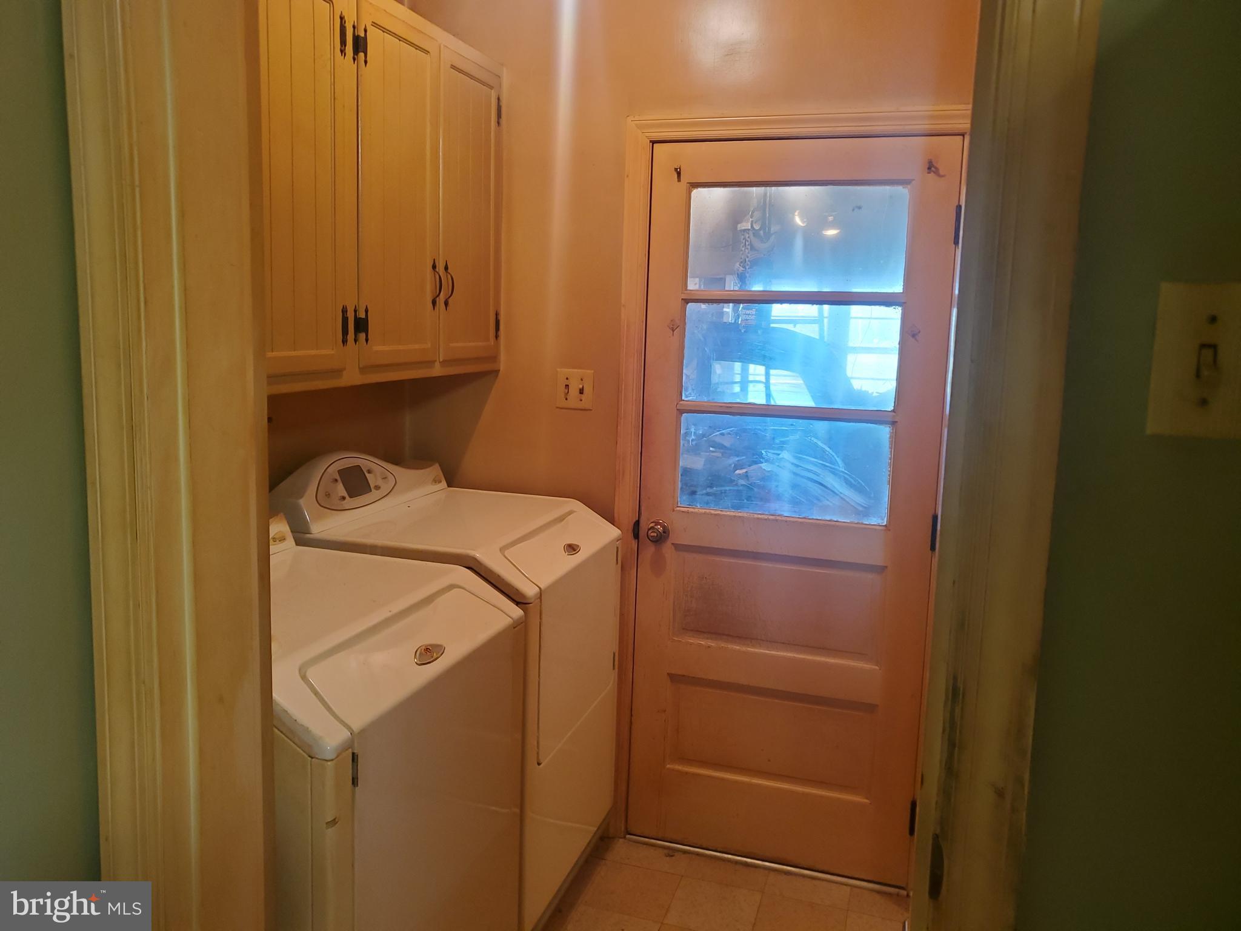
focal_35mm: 26
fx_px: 932
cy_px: 466
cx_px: 620
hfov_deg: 67.3
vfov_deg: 53.1
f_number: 1.5
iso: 200
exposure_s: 1/59
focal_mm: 4.3
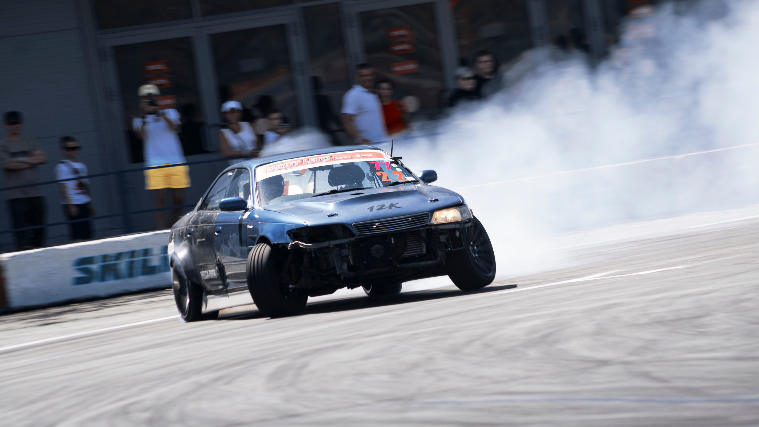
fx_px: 7016
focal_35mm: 349
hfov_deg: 6.2
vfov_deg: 3.5
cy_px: 225
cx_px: 411
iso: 100
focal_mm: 200
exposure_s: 1/125
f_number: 7.1
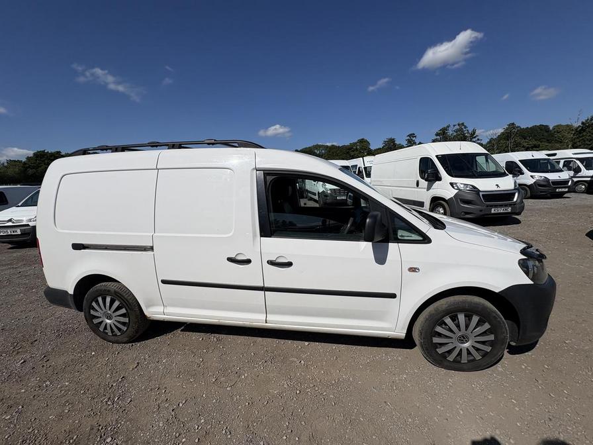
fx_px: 240
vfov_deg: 85.7
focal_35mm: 14
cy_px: 222
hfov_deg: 102.1
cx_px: 296
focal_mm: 2.22
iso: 40
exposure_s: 1/6135
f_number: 2.2
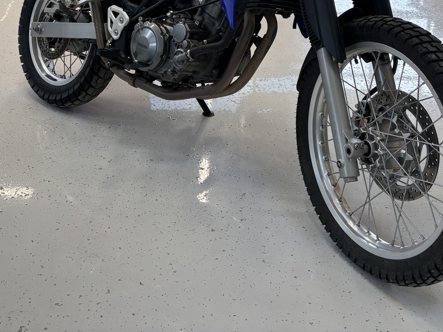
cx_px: 223
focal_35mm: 50
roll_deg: -0.9
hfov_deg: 38.2
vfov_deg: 27.7
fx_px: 640
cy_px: 14
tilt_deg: -16.5
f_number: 1.6
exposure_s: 1/100
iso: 80
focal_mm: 5.96
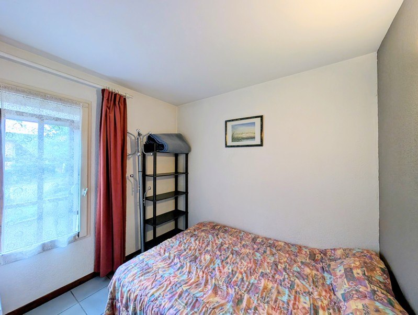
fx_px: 145
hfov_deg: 110.4
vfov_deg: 94.7
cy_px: 158
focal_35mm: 12
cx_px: 209
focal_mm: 2.02
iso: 31
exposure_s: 1/138
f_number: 1.7
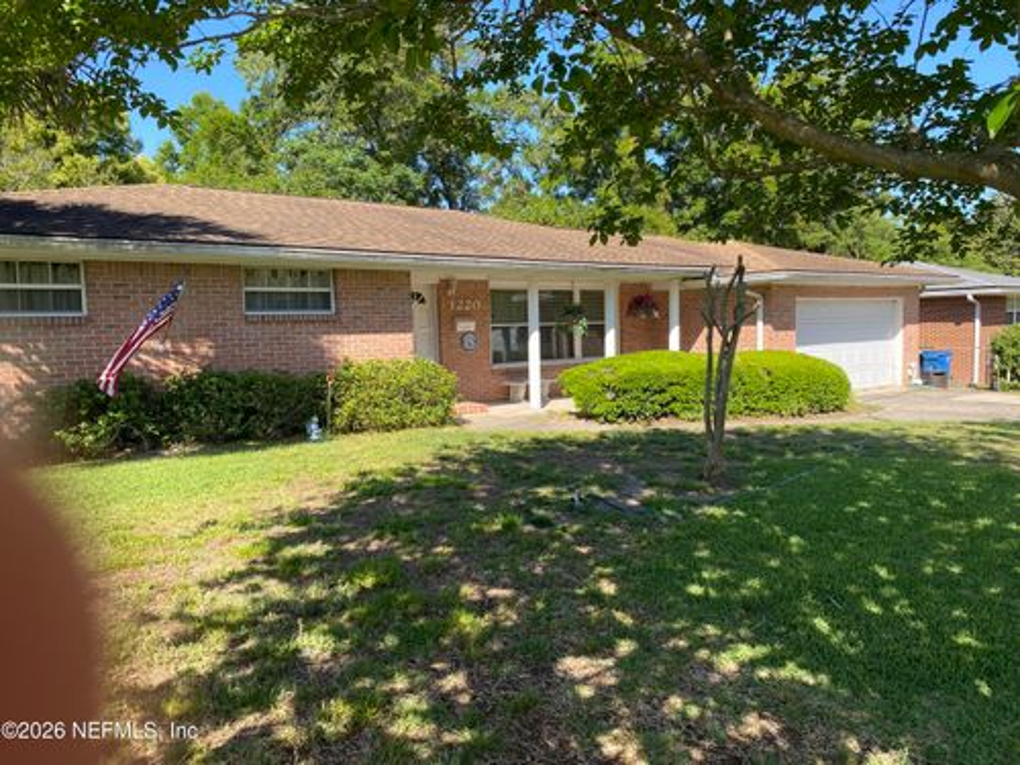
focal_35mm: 26
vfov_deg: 53.1
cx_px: 510
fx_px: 766
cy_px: 382
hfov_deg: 67.3
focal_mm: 4.25
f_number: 1.8
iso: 32
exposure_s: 1/934
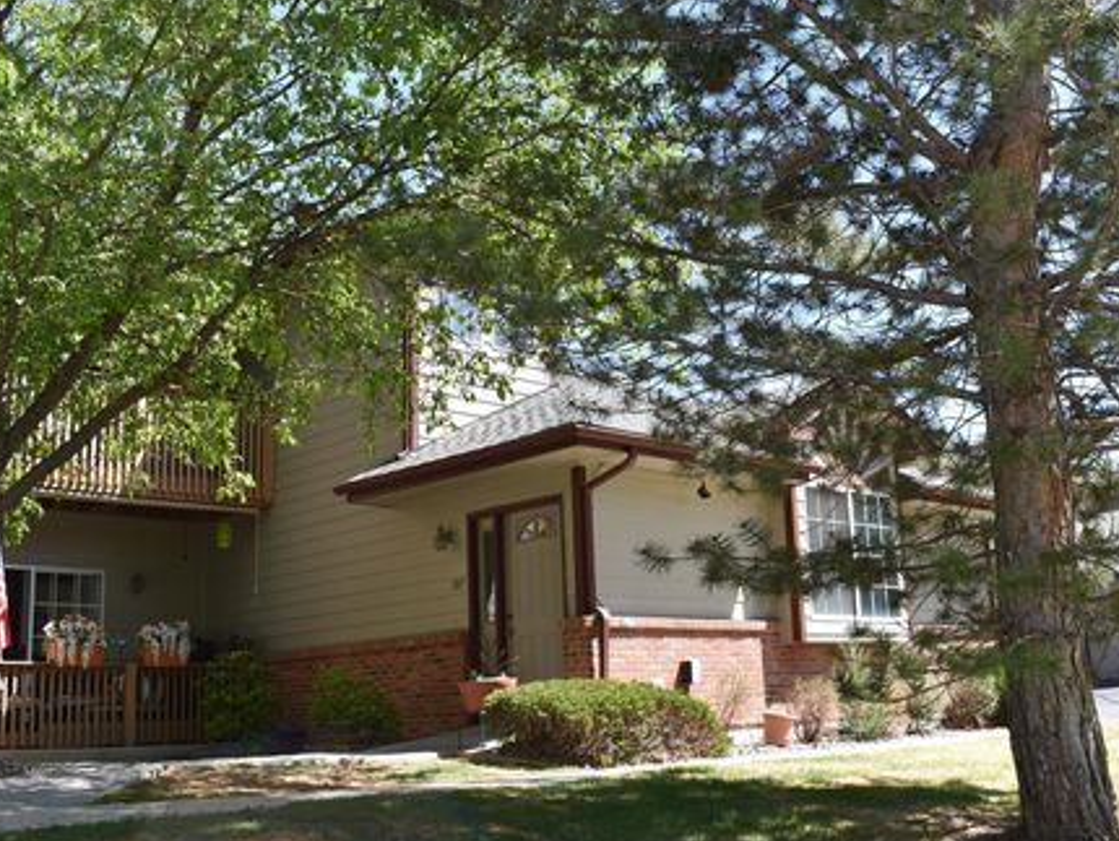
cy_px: 423
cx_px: 609
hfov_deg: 48.3
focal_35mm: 39
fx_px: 1247
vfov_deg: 37.2
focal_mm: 23
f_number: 11
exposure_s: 1/80
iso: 160
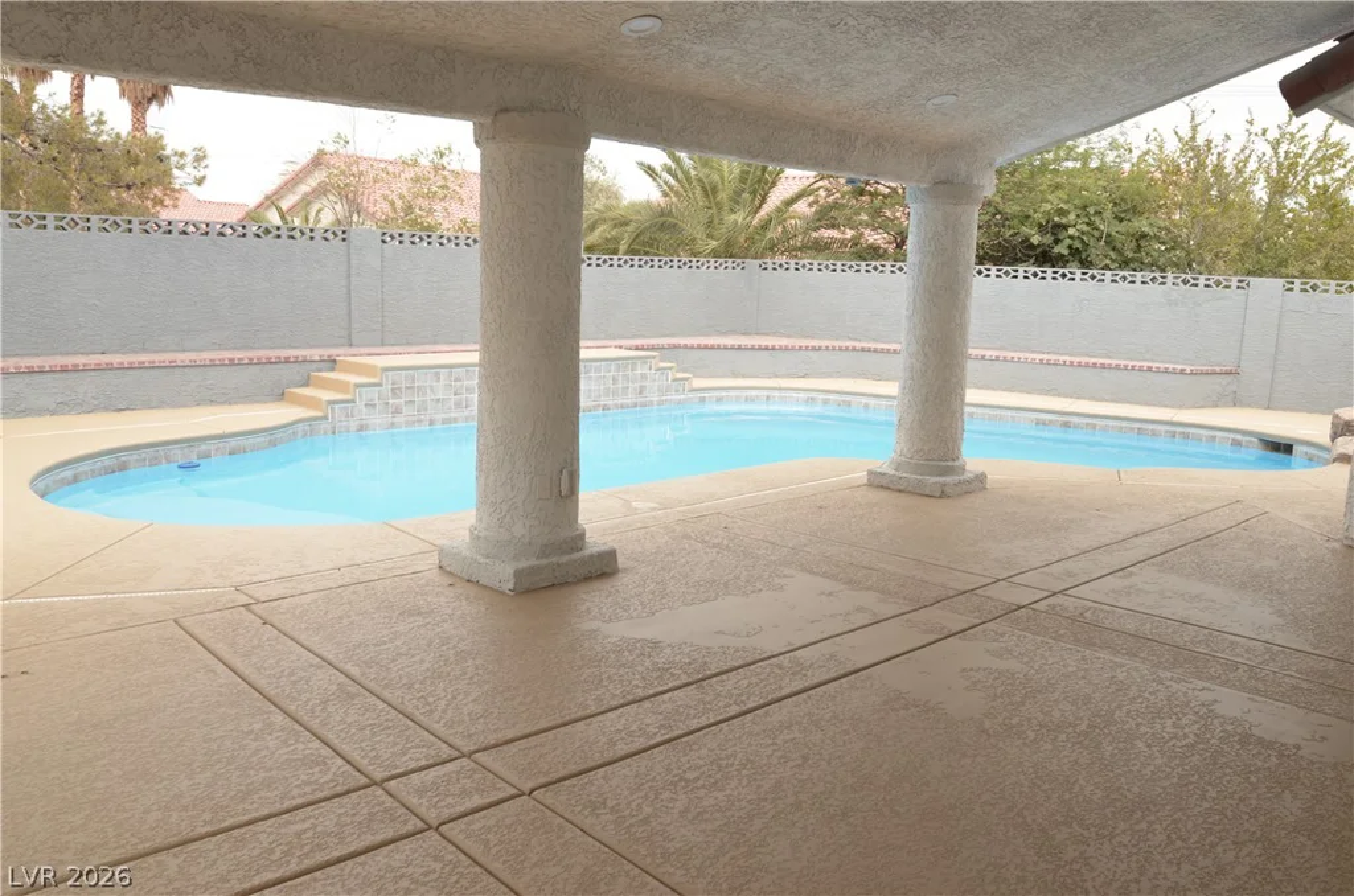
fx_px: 1013
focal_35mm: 27
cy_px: 448
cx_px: 677
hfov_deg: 67.5
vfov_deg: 47.7
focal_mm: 18
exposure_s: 1/160
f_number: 6.3
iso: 200
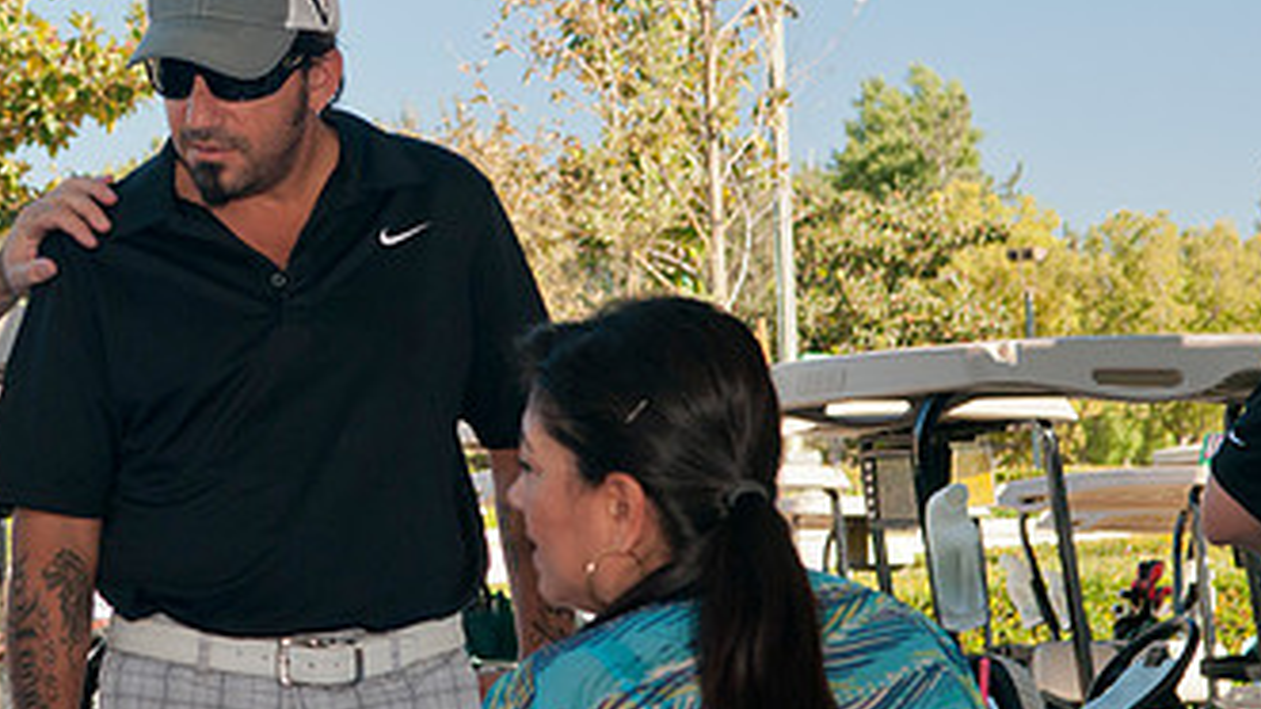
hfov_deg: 17.5
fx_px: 4045
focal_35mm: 121
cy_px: 212
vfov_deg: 10.0
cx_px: 221
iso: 200
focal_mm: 44
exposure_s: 1/125
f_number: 5.6
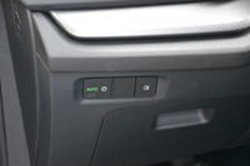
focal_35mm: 128
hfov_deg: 16.1
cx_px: 125
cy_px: 83
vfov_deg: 10.7
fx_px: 884
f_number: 5.3
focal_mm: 85
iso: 5600
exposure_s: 1/125
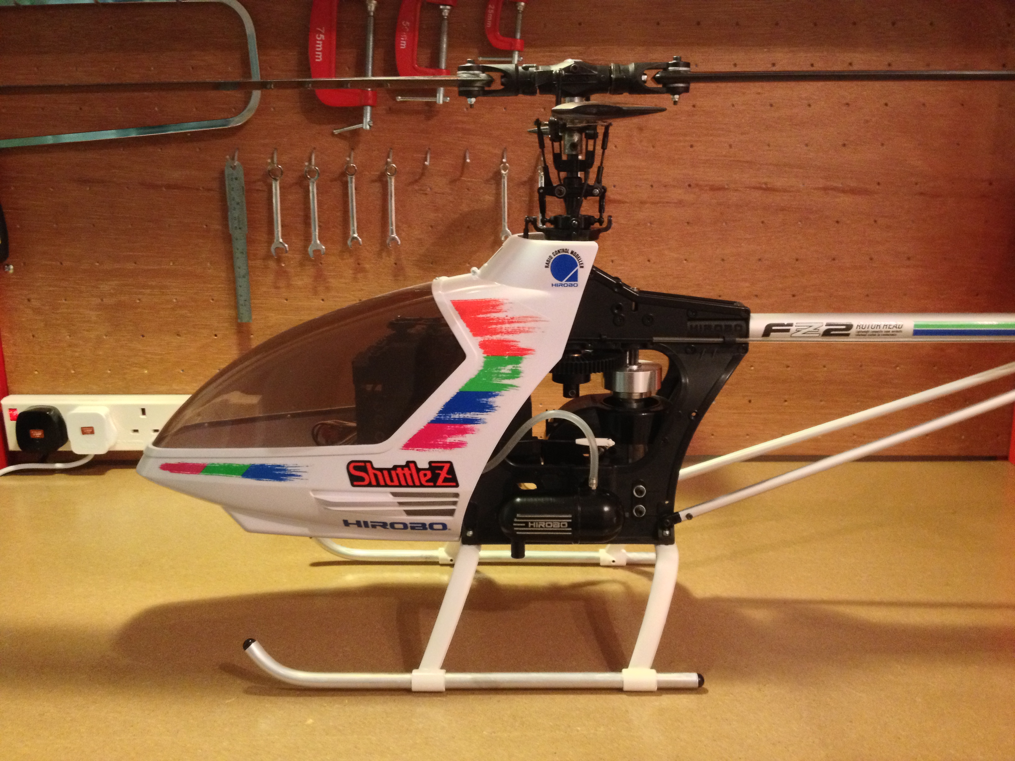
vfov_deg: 40.7
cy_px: 380
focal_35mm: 35
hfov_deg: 52.6
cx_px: 508
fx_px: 1026
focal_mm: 4.28
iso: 400
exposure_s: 1/17
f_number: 2.4
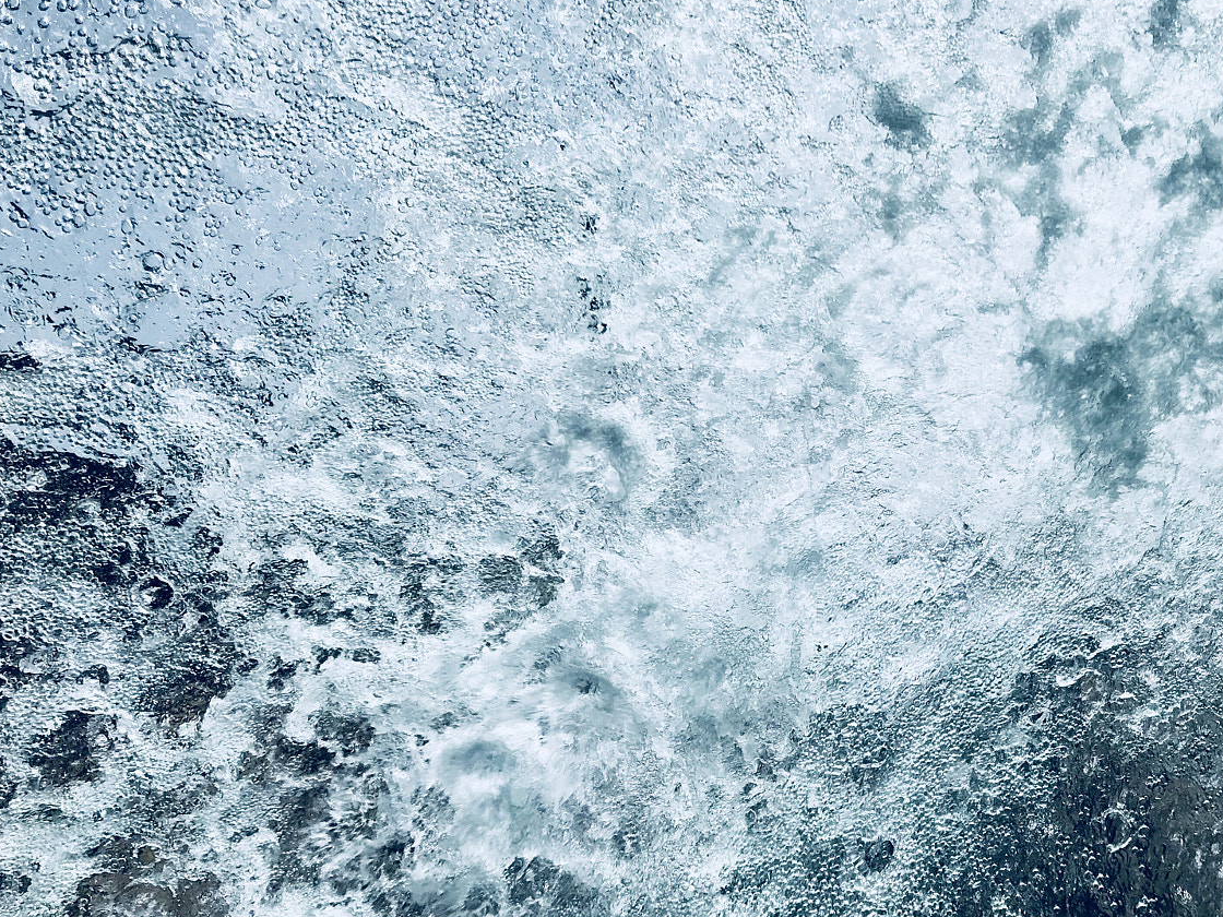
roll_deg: +4.7
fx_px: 1413
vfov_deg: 35.9
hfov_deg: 45.8
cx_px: 848
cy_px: 516
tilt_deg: +1.8
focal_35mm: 40
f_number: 1.8
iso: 25
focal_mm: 3.99
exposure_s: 1/7407
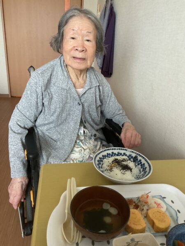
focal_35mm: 29
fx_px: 207
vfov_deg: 61.7
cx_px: 92
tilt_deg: -22.8
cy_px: 123
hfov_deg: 48.2
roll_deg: -3.7
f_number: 1.8
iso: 100
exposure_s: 1/60
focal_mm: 3
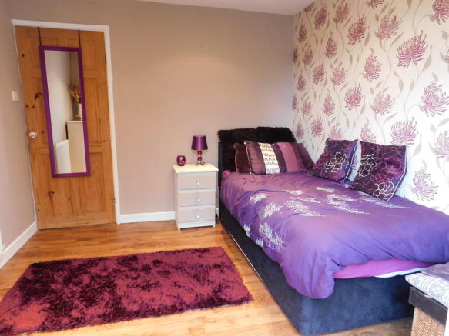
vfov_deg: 58.9
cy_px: 168
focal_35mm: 23
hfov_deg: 73.9
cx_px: 224
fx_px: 298
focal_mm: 4
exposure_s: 1/20
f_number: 3
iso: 400
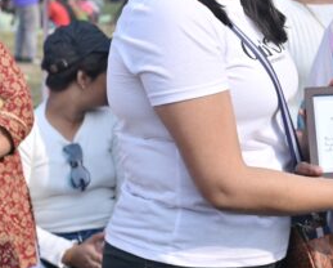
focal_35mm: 139
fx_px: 1372
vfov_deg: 11.0
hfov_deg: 13.7
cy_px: -8
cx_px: 319
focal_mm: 50
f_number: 5.6
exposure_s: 1/320
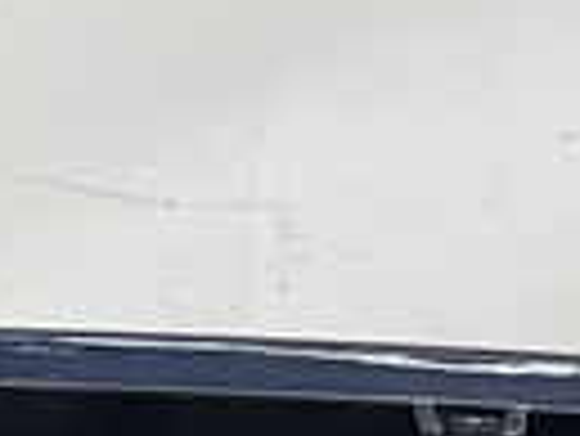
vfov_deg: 6.1
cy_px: 1321
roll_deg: -1.7
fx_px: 3790
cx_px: -850
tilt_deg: -16.0
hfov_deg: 8.0
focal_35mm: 226
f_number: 1.8
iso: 25
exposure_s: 1/120
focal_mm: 3
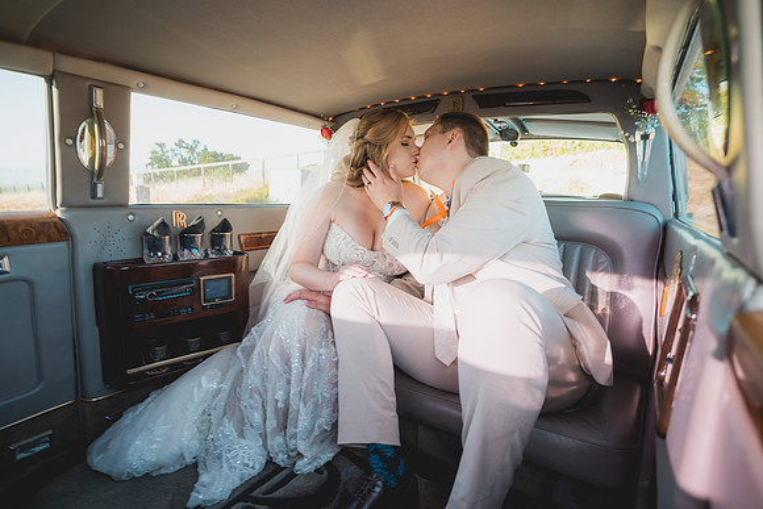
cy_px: 254
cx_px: 382
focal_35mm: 18
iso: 125
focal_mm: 18
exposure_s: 1/40
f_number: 2.8
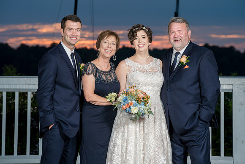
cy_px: 82
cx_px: 122
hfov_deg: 11.8
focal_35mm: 174
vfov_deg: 7.9
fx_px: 1184
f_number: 8
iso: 100
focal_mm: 174
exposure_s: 1/200
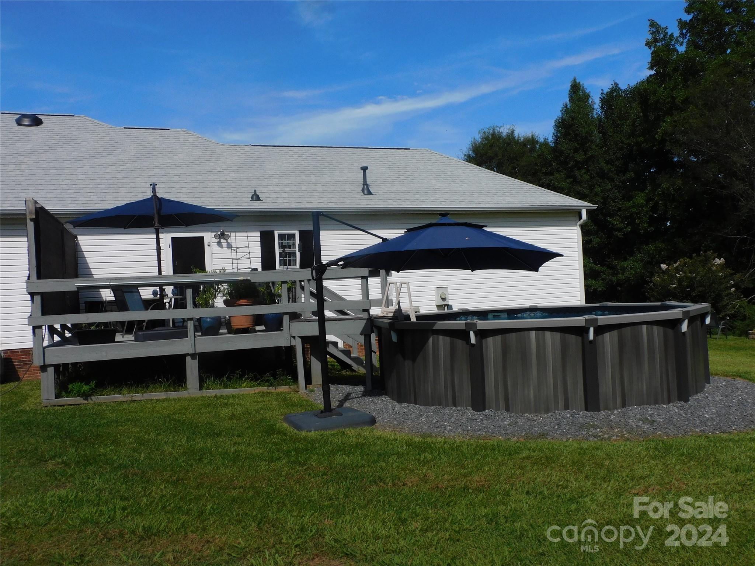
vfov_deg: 46.8
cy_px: 283
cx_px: 378
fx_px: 654
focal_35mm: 30
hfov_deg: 60.0
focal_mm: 5.4
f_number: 4.5
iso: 125
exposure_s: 1/1250
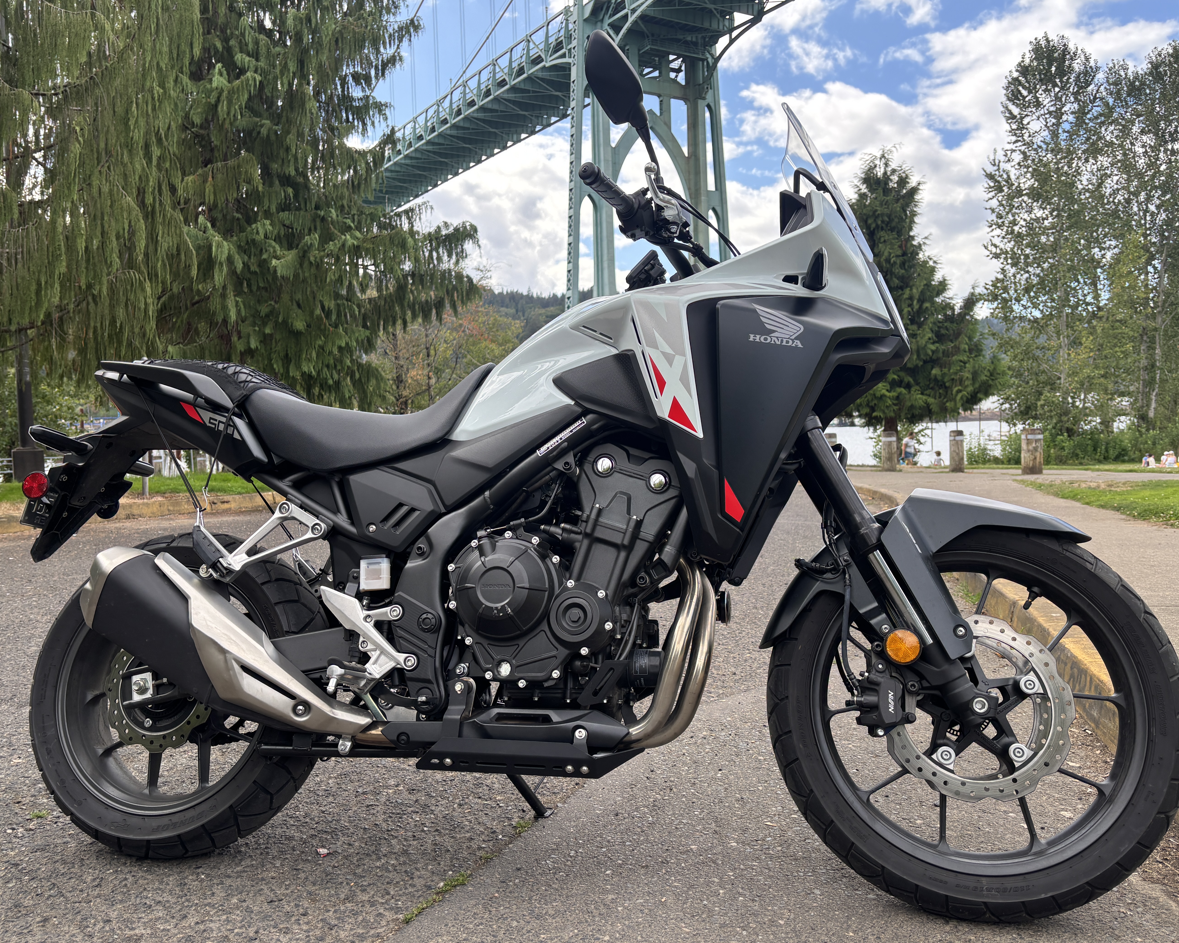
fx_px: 977
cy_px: 469
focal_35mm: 28
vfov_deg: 51.5
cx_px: 593
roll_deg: +2.0
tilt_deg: -4.2
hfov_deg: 62.2
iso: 50
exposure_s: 1/634
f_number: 1.6
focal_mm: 5.96
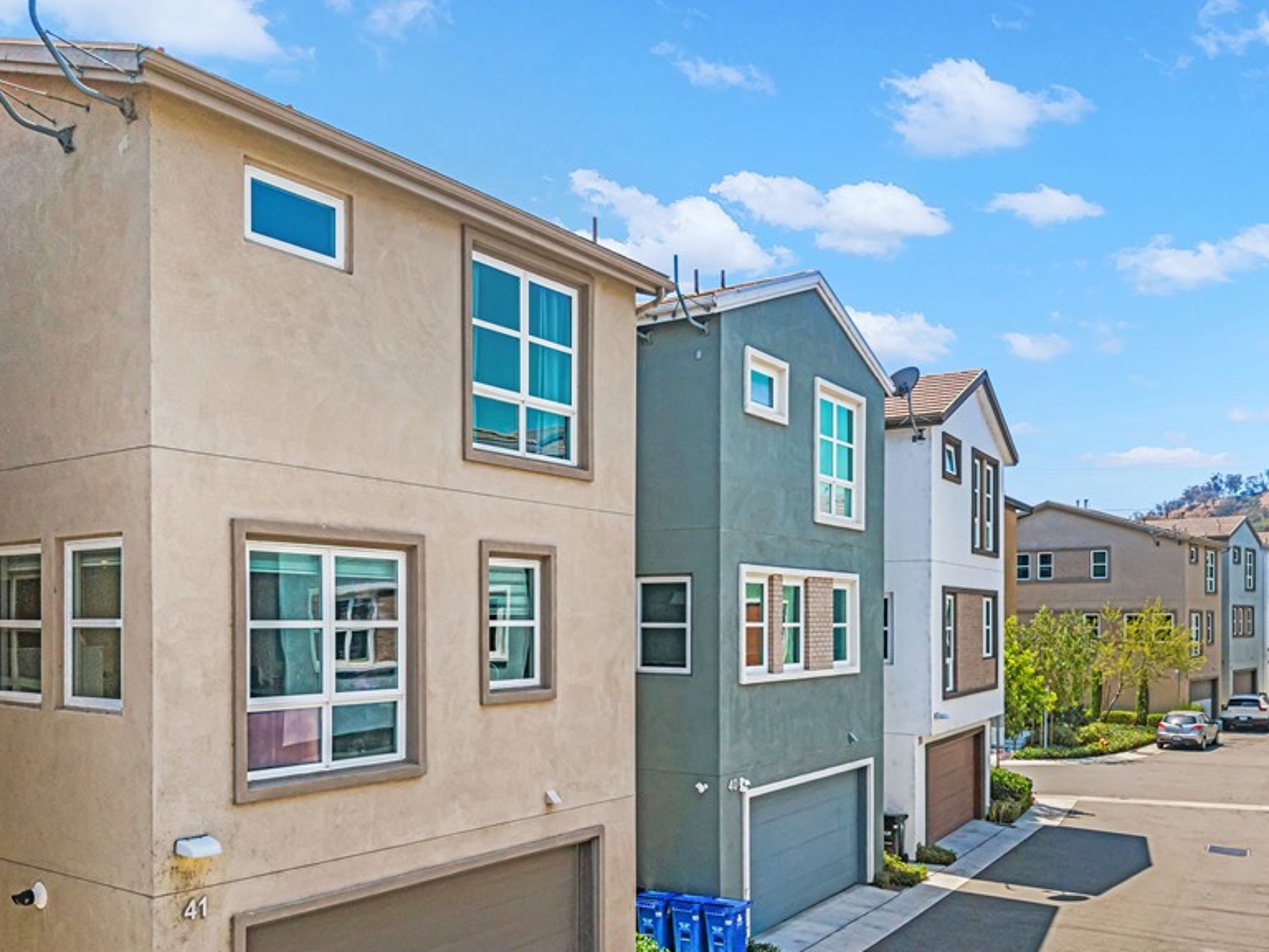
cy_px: 620
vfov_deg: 43.7
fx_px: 1173
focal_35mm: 32
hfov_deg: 56.7
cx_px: 567
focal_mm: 8.67
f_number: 1.8
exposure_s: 1/4000
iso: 210
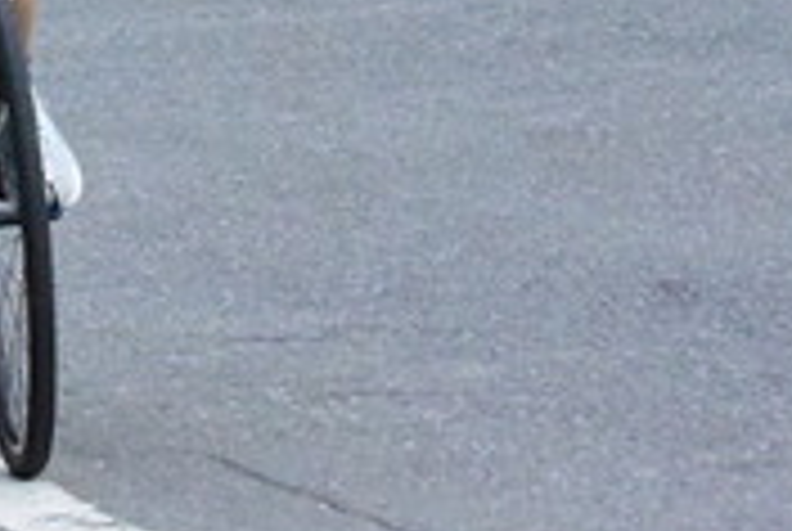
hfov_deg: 3.4
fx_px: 13178
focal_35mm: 598
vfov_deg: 2.3
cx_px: -54
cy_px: -542
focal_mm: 135
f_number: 13
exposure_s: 1/2500
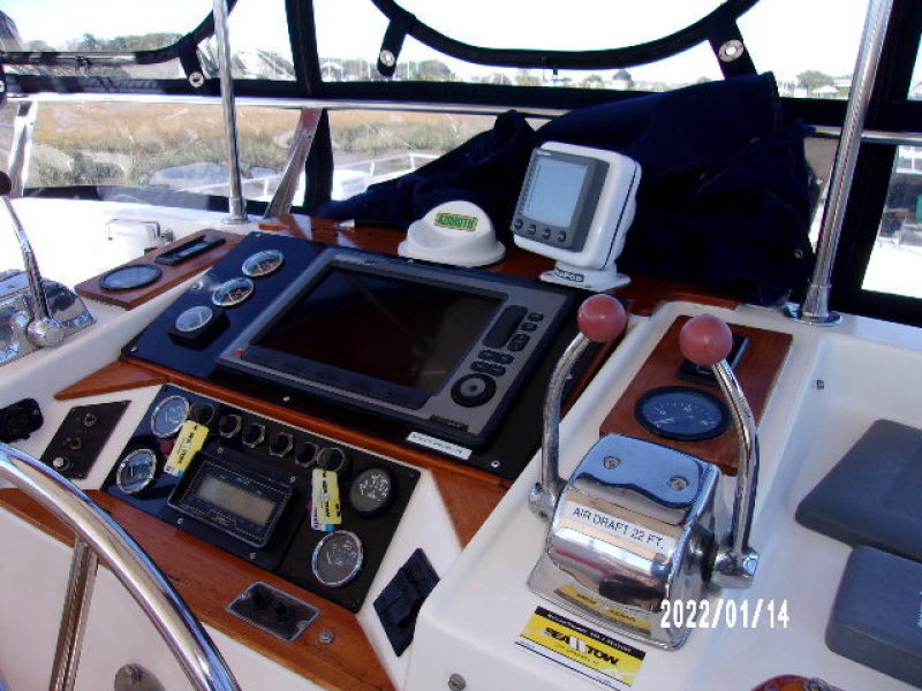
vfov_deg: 51.4
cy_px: 346
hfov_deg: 65.3
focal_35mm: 27
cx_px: 461
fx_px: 719
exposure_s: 1/400
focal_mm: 4.9
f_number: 3
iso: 80
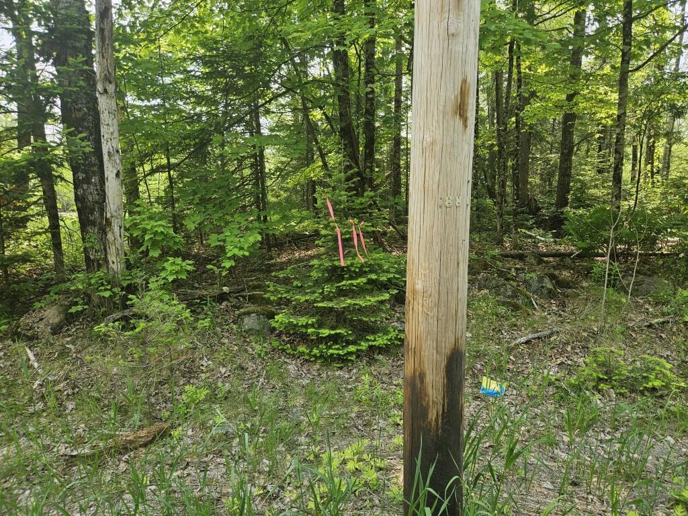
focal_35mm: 23
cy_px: 258
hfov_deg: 73.9
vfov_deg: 58.9
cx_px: 344
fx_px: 457
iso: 25
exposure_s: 1/203
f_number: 1.8
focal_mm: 5.4
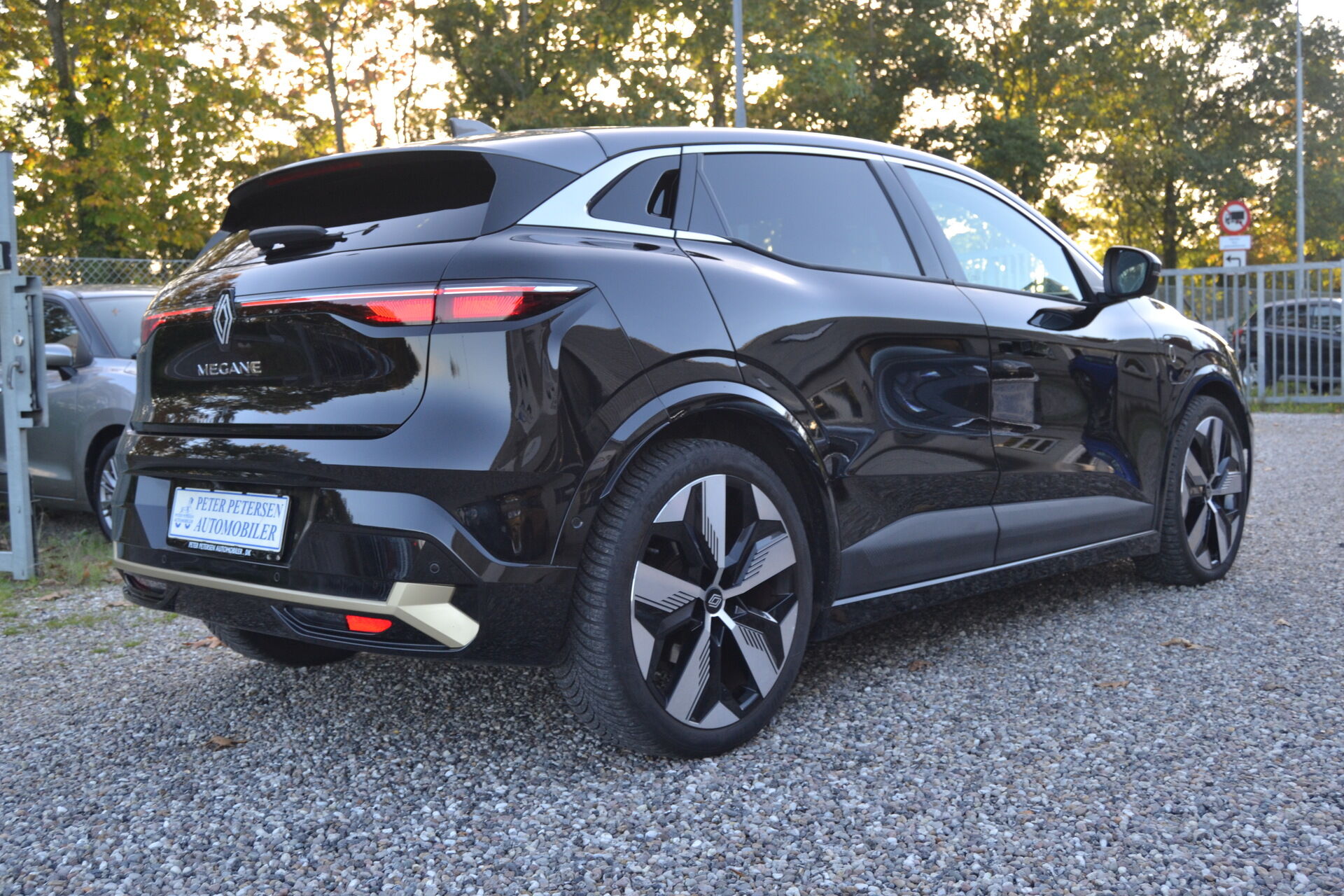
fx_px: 1344
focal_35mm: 36
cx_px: 672
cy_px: 448
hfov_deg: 53.1
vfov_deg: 36.9
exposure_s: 1/125
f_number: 5.6
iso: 280
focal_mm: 24
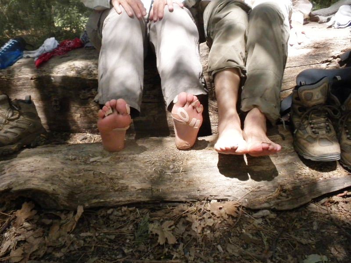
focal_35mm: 37
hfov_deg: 50.1
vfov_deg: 38.7
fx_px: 375
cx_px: 176
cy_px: 132
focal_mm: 6.6
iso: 400
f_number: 3.5
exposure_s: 1/398
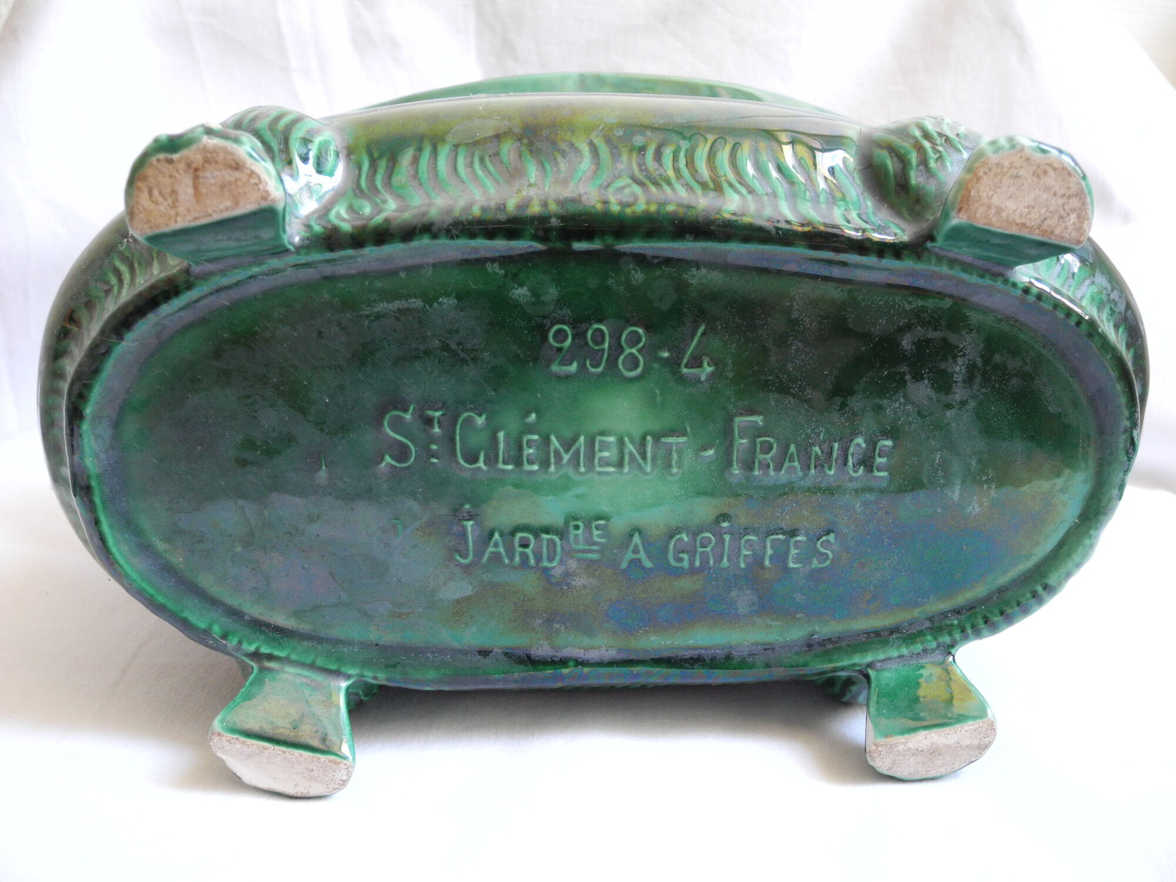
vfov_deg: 49.7
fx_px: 951
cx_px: 588
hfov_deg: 63.4
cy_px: 441
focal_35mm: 28
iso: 400
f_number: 2.8
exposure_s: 1/32
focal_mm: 6
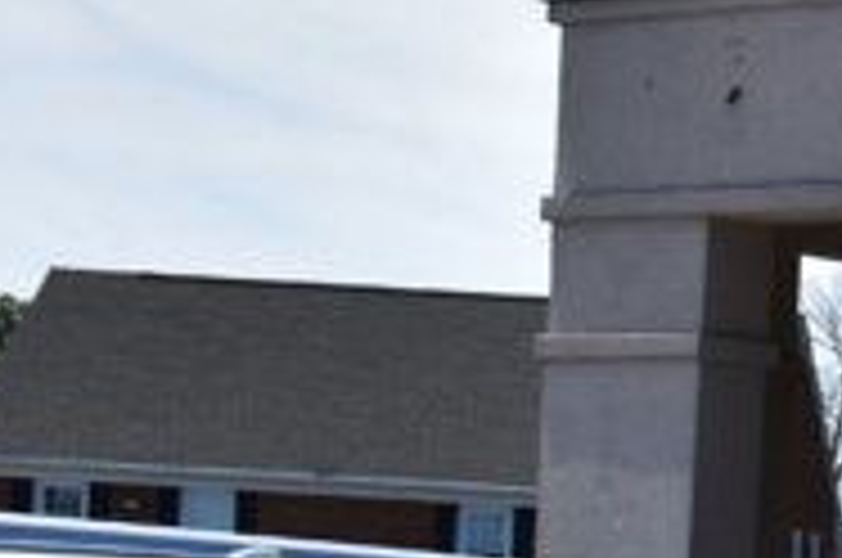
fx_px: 4804
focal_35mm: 206
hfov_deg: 8.7
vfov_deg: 6.5
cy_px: 918
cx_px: 2278
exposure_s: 1/500
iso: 280
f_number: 11
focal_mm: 25
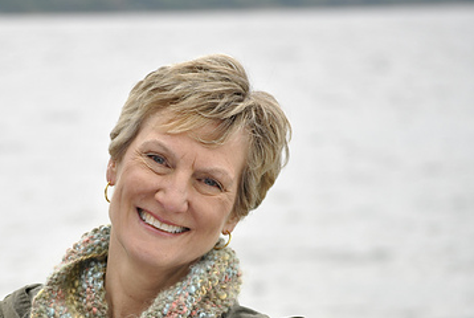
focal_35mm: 268
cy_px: 245
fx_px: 3534
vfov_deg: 5.1
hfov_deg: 7.7
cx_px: 139
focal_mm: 100
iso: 100
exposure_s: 1/200
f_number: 4.5
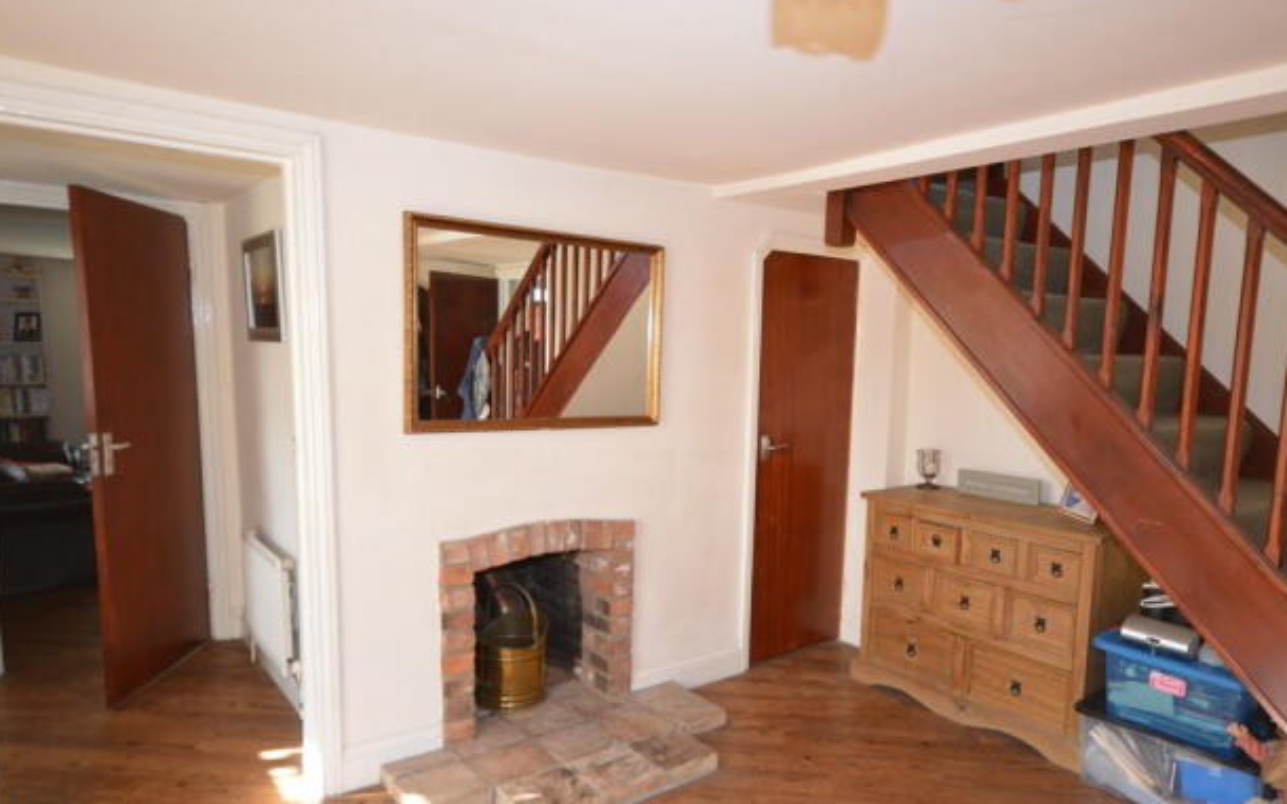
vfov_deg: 52.8
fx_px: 807
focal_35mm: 23
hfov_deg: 77.1
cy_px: 454
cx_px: 684
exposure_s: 1/60
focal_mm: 14
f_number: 4.8
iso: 640
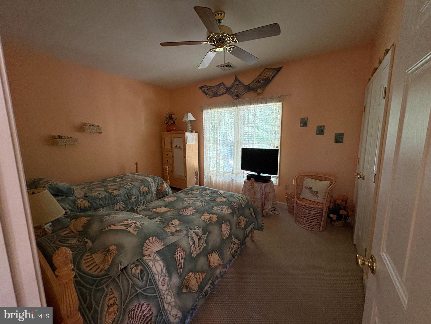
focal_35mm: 14
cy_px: 162
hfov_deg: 102.1
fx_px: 174
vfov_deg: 85.7
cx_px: 216
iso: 400
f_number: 2.2
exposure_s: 1/60
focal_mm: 2.22
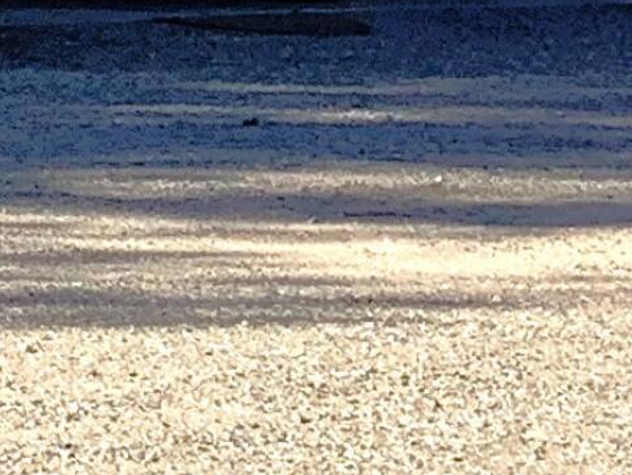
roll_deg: -1.1
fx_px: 3545
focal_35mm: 194
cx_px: -1000
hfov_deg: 9.0
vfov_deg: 7.5
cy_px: -296
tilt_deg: -0.6
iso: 25
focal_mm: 3.3
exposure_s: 1/1087
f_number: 2.4
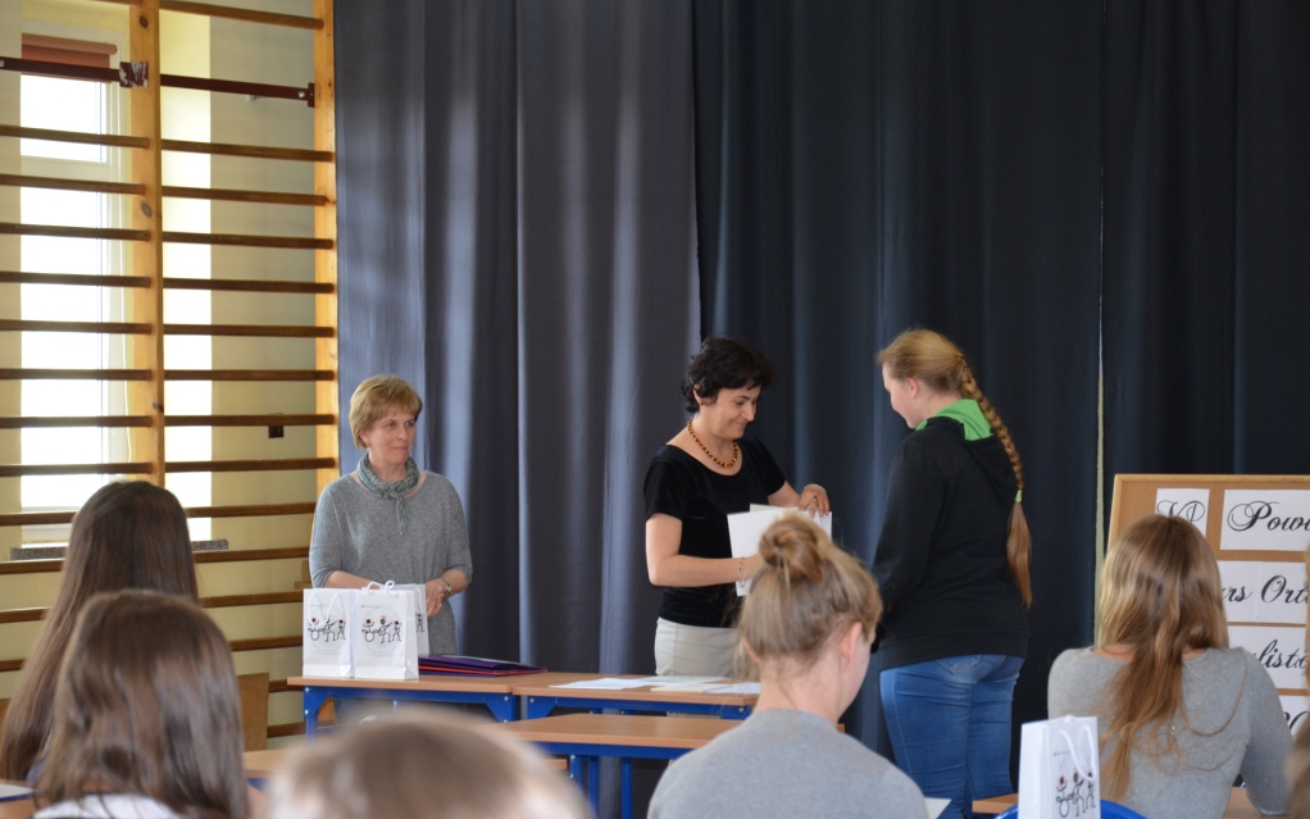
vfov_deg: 12.2
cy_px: 411
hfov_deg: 19.5
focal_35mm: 107
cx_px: 655
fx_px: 3821
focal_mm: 70
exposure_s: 1/60
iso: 640
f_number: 5.3
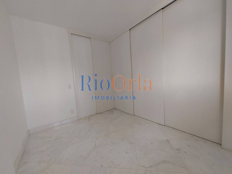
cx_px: 116
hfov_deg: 106.2
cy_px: 87
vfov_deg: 89.9
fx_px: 87
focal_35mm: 13
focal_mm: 1.74
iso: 160
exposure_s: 1/60
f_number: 2.2
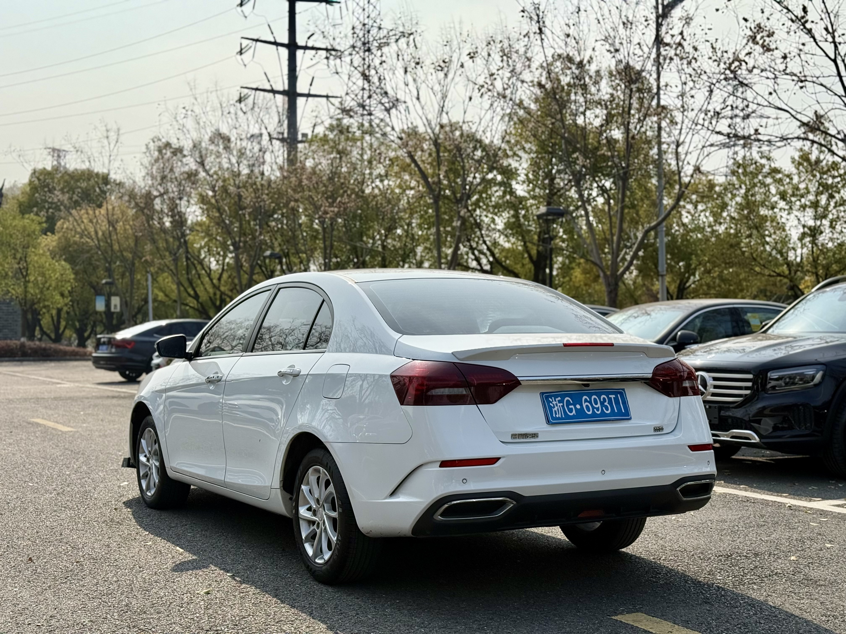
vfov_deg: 30.3
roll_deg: +0.5
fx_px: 1173
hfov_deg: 39.7
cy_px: 317
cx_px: 423
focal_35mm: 48
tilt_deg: +0.9
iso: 64
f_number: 1.78
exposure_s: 1/6536
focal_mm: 6.76
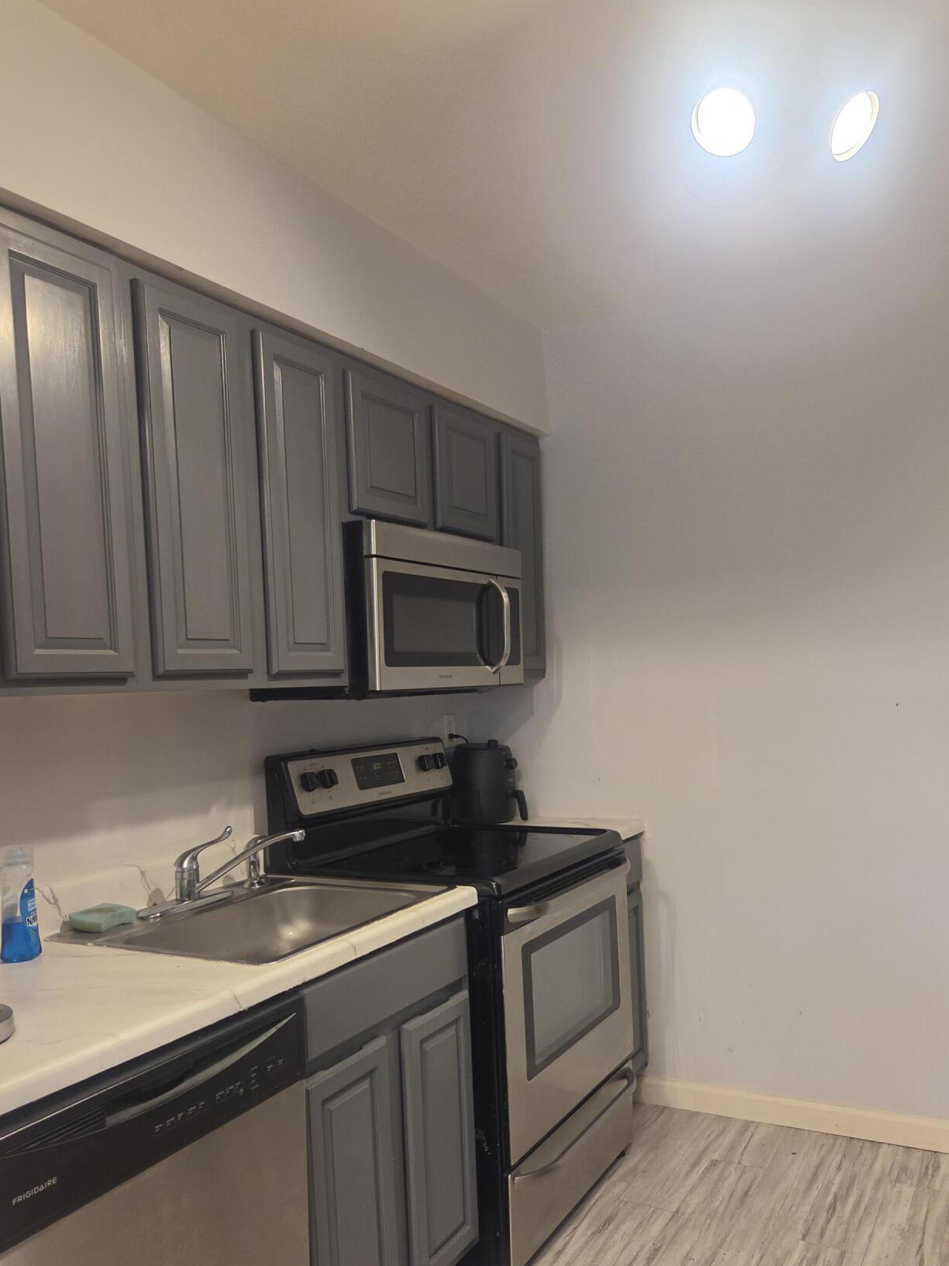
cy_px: 741
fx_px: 1024
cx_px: 524
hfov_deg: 49.7
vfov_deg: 63.0
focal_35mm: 28
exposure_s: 1/120
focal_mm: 5.4
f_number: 1.8
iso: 320
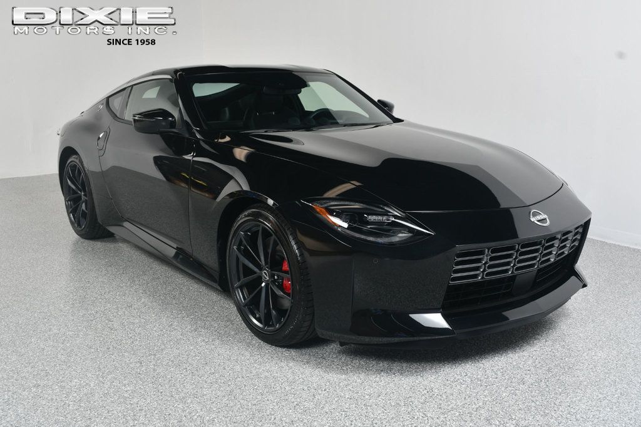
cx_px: 320
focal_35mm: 36
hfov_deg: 53.1
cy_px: 214
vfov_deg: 36.8
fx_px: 641
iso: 100
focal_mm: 24
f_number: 9
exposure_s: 1/160
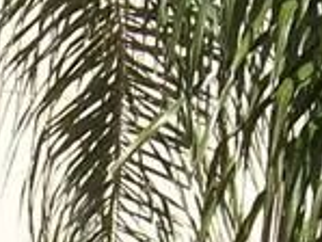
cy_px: 631
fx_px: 2299
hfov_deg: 7.6
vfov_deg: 5.7
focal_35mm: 247
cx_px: -395
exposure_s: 1/426
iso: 80
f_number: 4.8
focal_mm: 6
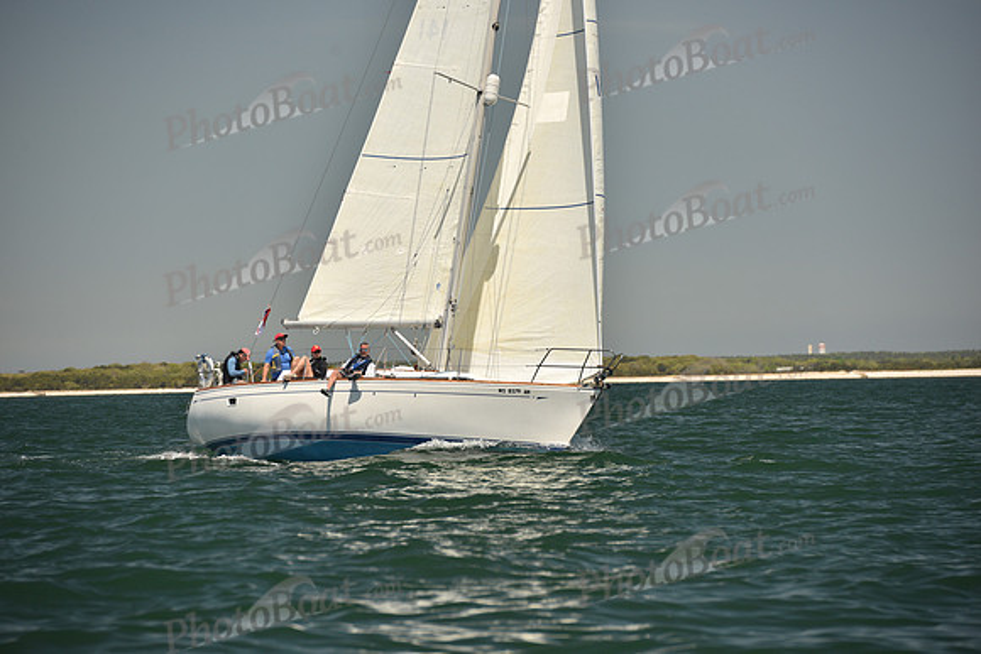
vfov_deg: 6.9
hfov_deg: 10.3
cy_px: 327
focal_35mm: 200
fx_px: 5451
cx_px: 490
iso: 250
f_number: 6.3
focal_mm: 200
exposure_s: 1/800
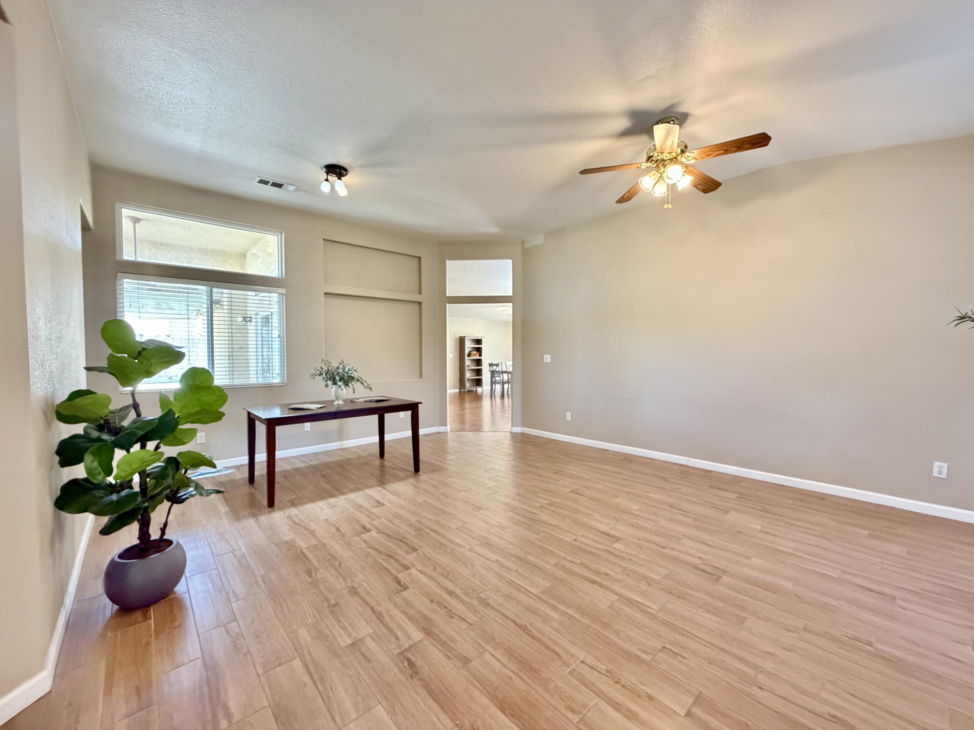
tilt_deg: -1.8
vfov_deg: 85.7
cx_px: 487
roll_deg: +1.4
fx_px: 394
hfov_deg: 102.1
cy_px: 365
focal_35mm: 14
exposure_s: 1/60
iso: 640
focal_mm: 2.22
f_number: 2.2
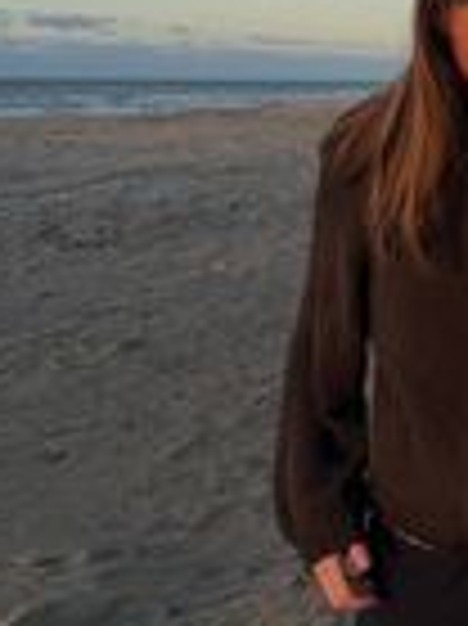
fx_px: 1246
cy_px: 189
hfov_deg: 19.9
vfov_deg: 27.9
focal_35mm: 69
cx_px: 576
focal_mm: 6.76
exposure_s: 1/589
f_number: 1.78
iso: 100
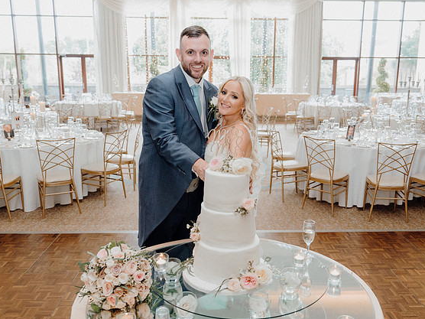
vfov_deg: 40.7
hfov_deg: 52.6
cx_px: 224
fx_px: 430
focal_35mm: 35
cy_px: 171
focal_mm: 30
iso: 2500
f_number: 3.5
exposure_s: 1/200
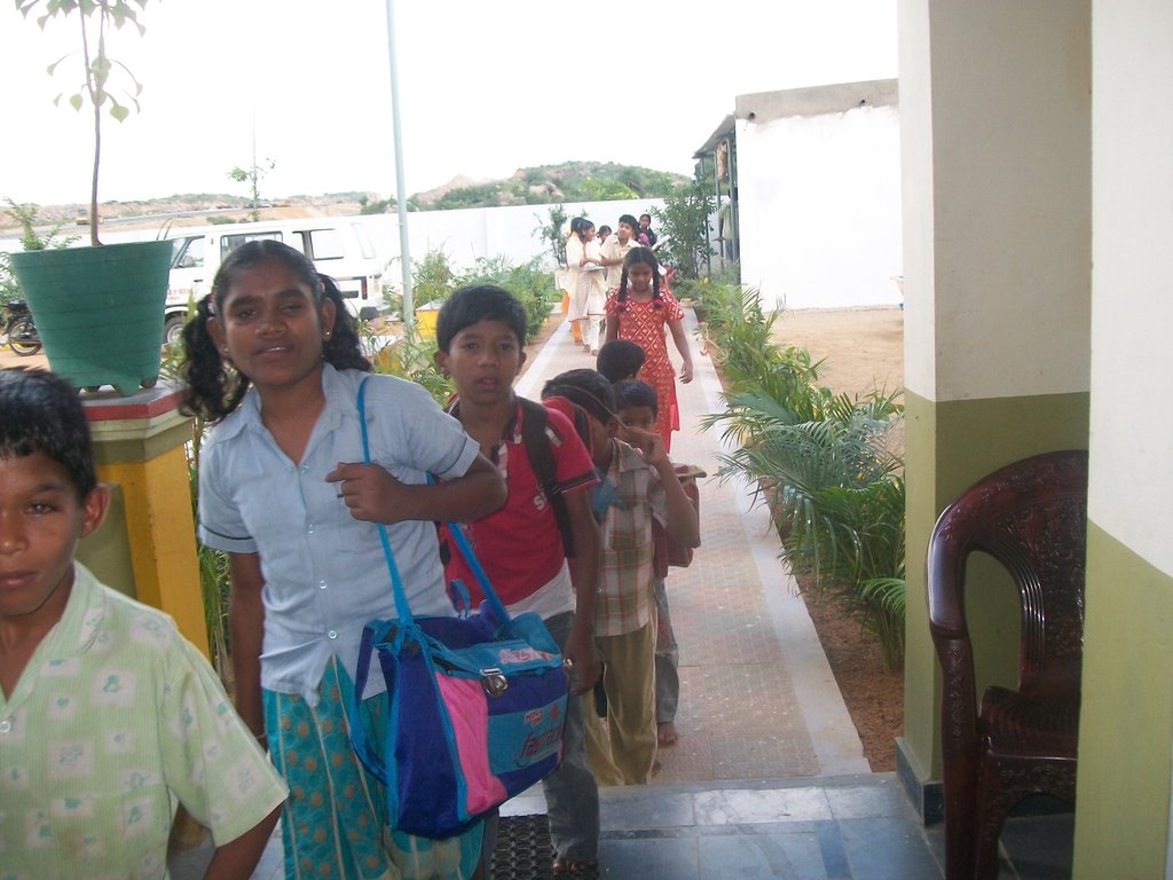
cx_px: 586
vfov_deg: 39.7
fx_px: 1220
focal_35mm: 36
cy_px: 440
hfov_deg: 51.4
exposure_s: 1/160
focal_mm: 6
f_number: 2.7
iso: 80
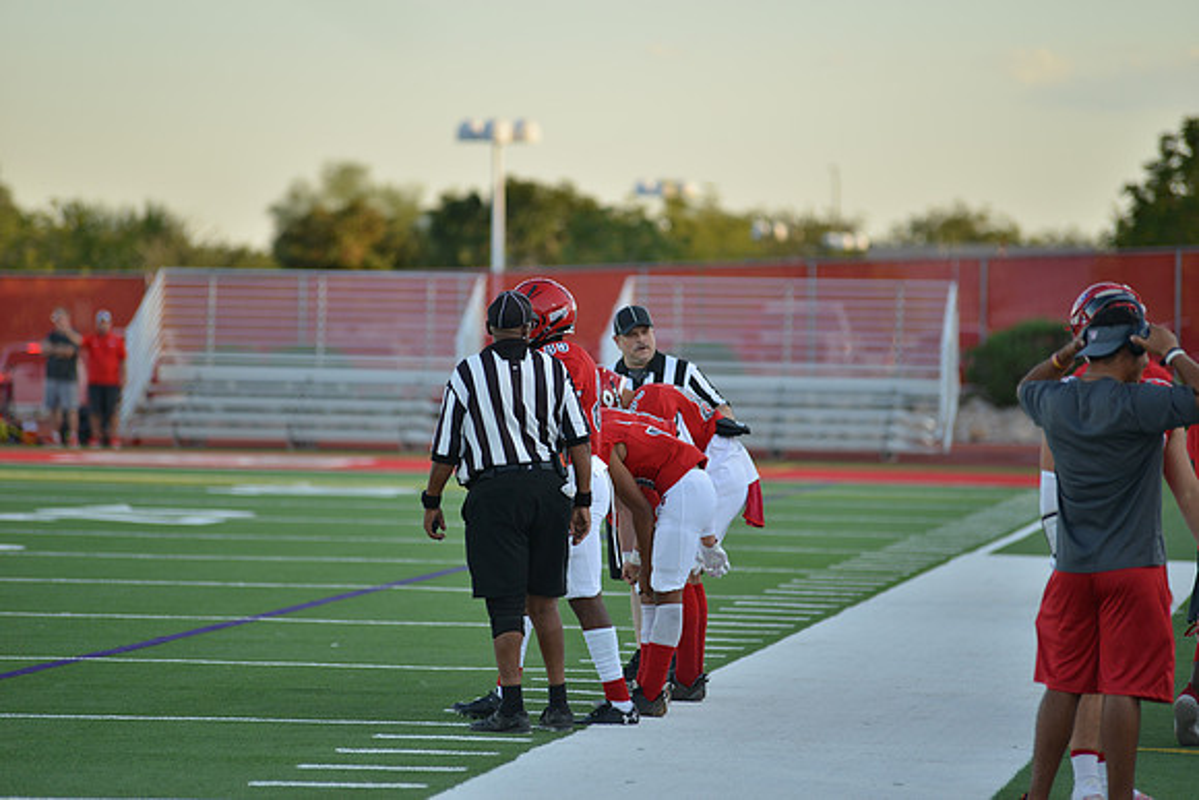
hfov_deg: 10.3
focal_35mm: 200
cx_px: 600
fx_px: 6662
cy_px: 400
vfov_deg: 6.9
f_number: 2.8
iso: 250
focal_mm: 200
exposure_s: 1/1000
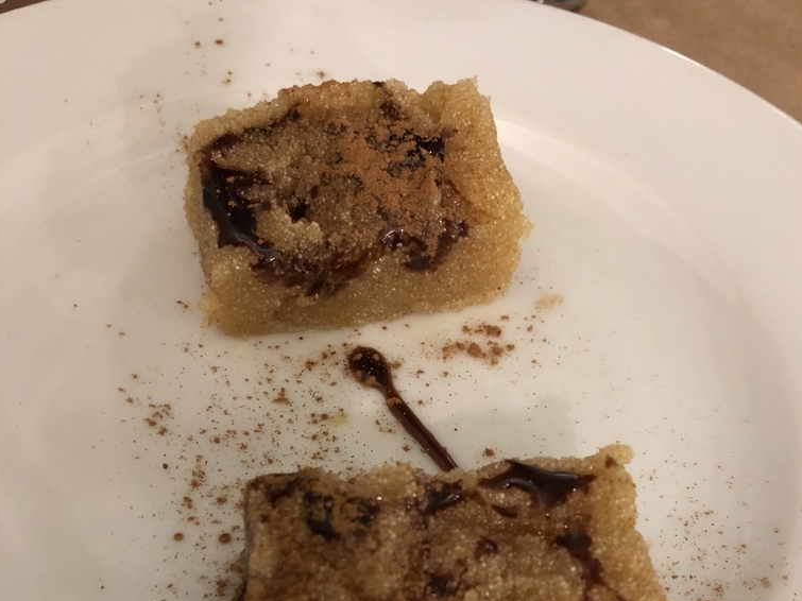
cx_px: 404
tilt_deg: -53.2
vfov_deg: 36.5
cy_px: 476
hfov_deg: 49.0
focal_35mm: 38
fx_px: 880
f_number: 1.8
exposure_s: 1/5
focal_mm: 4
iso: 80
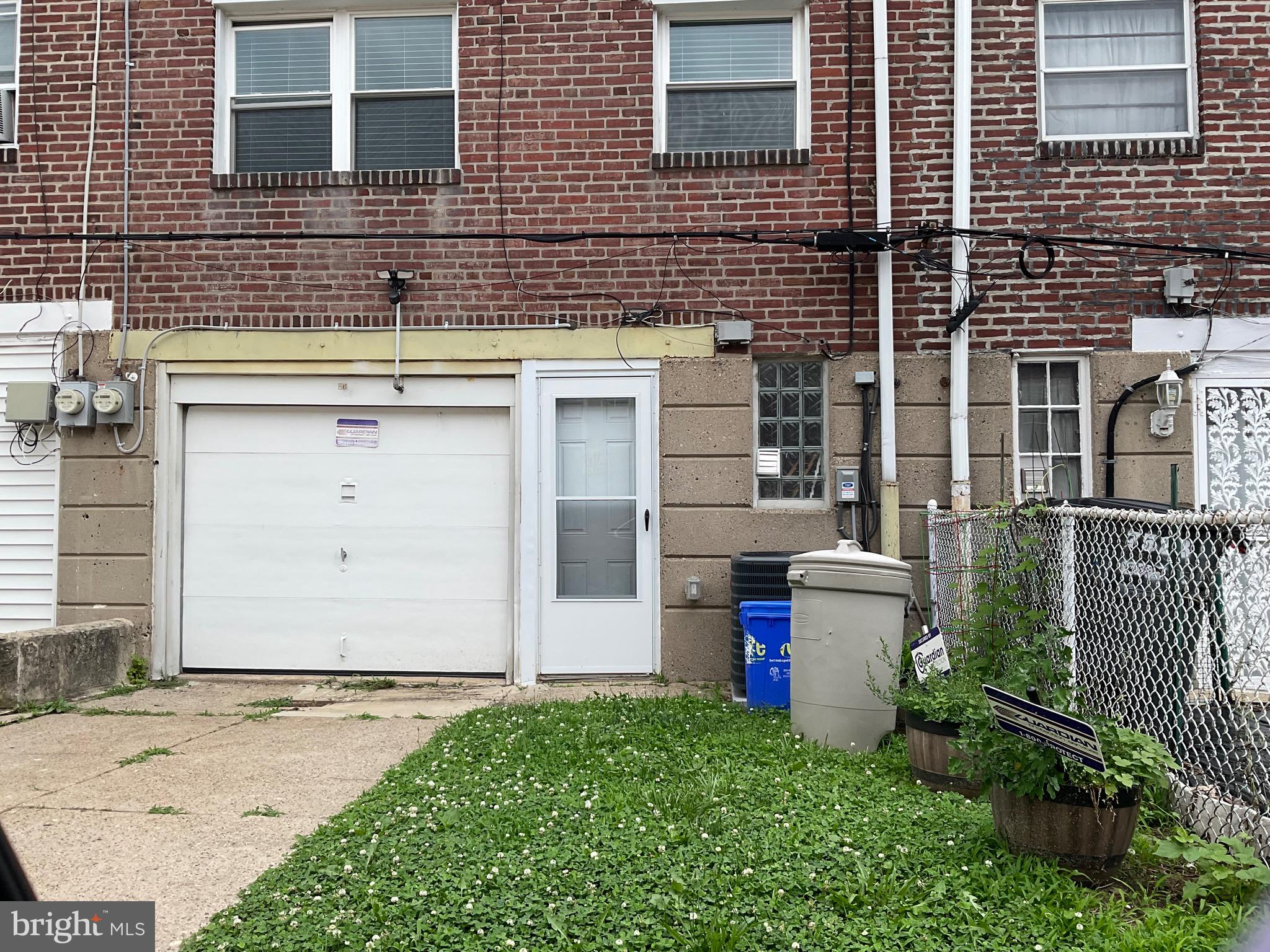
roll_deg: +0.4
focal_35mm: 29
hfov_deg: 61.7
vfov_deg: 48.2
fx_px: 1064
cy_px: 476
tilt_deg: +1.9
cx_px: 635
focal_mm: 3
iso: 16
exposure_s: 1/683
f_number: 1.8
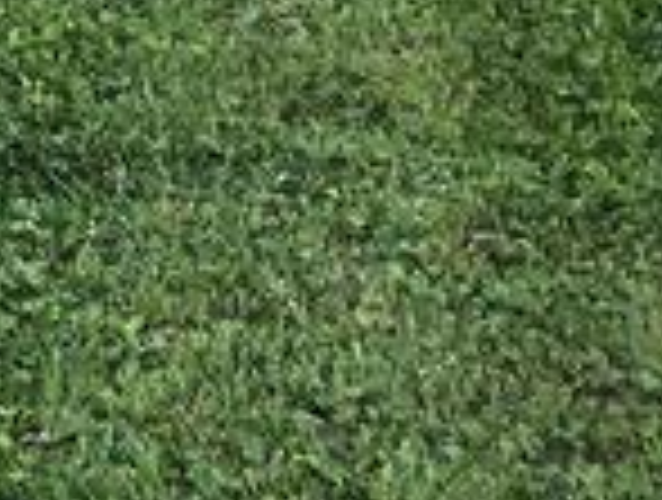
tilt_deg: -9.1
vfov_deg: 7.0
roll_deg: -0.1
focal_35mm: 190
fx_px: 3642
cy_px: -1018
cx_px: -1522
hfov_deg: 8.3
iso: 25
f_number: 1.8
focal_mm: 3.99
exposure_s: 1/120
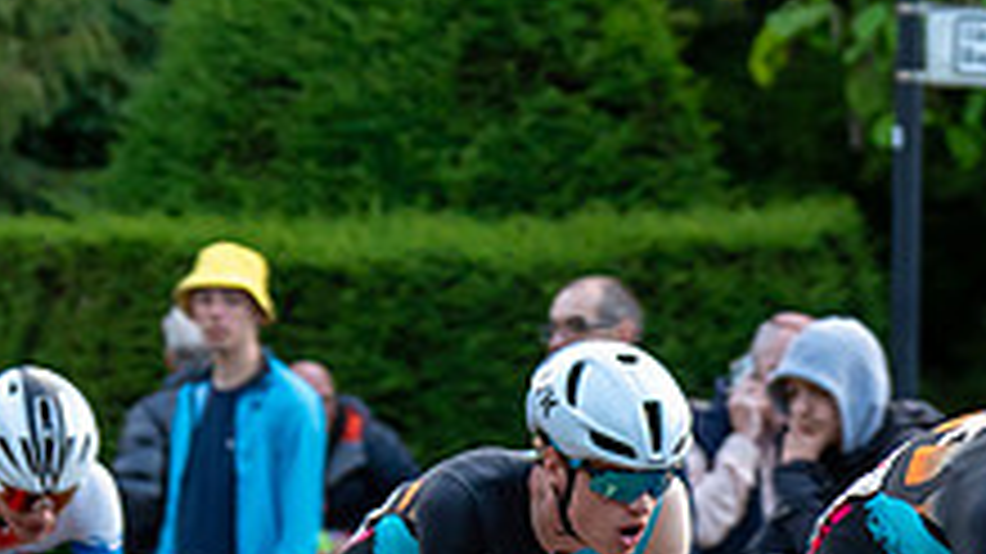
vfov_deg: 4.7
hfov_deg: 8.2
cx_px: 1194
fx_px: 6795
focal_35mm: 260
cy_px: 677
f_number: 3.2
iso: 1000
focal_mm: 70
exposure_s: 1/1000
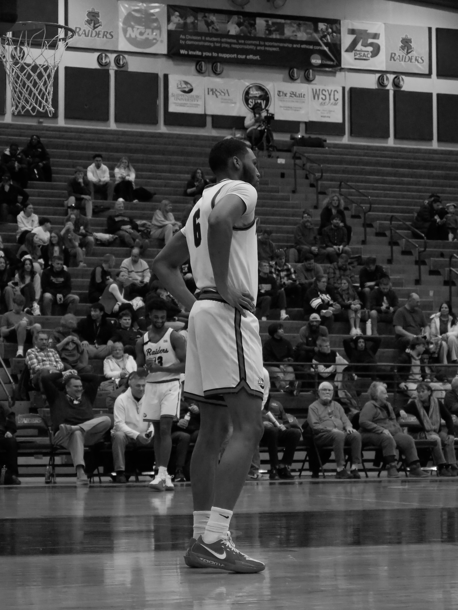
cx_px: 229
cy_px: 305
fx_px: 1657
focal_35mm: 94
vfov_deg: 20.9
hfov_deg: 15.7
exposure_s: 1/400
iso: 6400
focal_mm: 47
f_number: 5.6
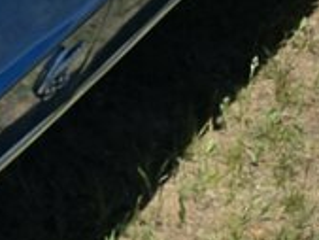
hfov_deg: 10.7
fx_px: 1503
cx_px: -391
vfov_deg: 9.1
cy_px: 15
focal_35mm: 163
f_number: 1.7
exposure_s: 1/6574
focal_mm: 6.3
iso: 80
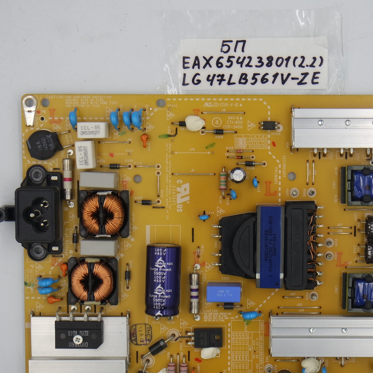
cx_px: 249
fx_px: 951
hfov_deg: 22.1
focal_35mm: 78
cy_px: 227
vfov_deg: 22.2
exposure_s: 1/125
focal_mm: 17
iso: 160
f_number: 5
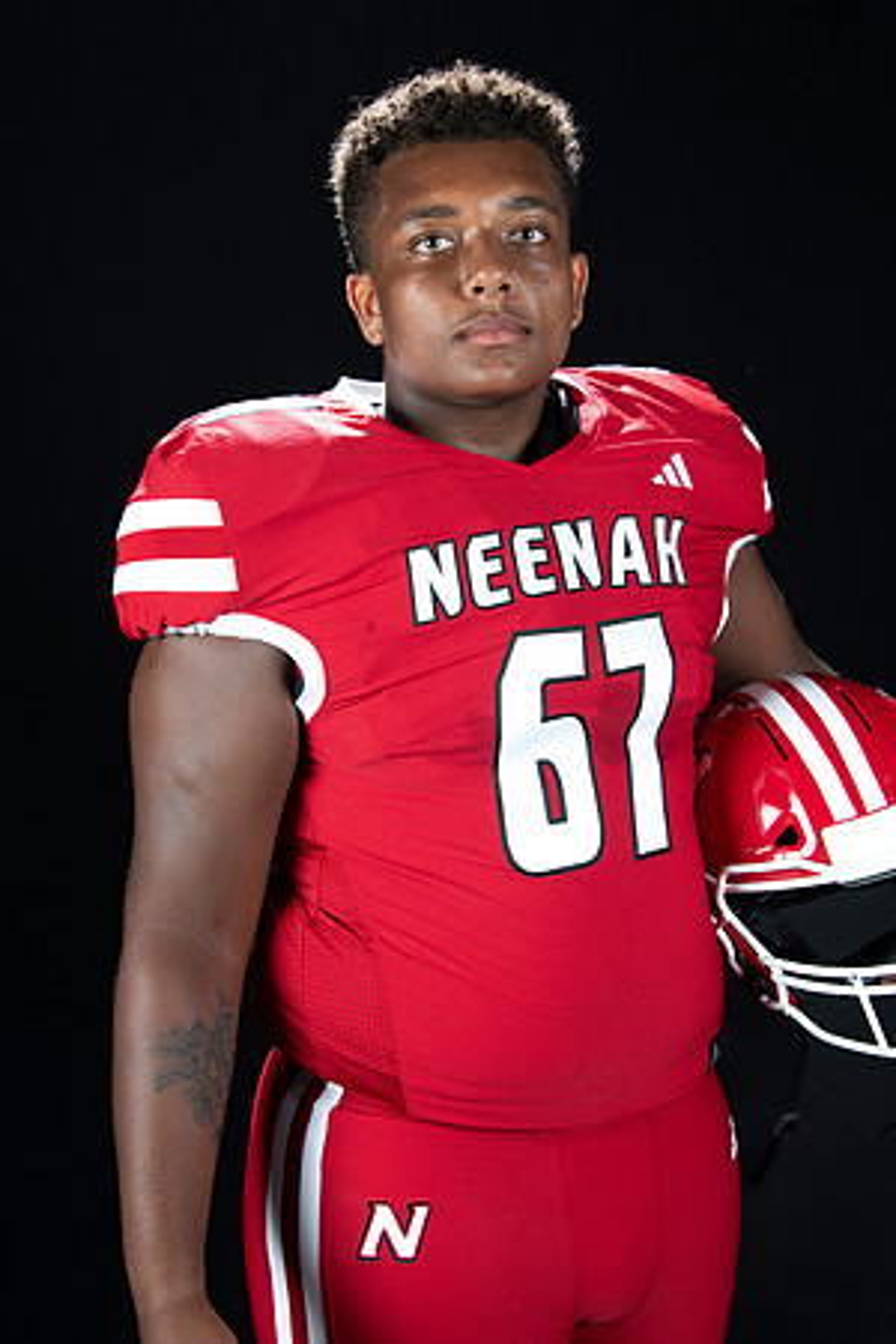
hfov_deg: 23.4
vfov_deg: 34.5
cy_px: 672
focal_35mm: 58
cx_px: 448
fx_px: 2165
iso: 320
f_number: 9
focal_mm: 58
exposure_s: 1/160
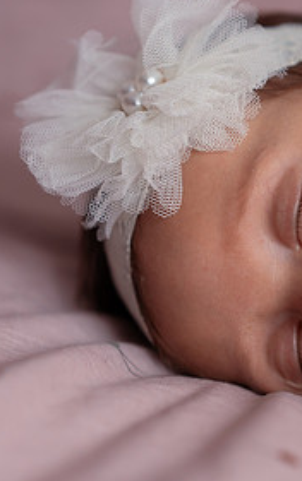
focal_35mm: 194
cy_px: 252
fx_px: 2551
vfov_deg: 10.8
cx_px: 404
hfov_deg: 6.7
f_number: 2.5
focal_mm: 85
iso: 320
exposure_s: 1/400
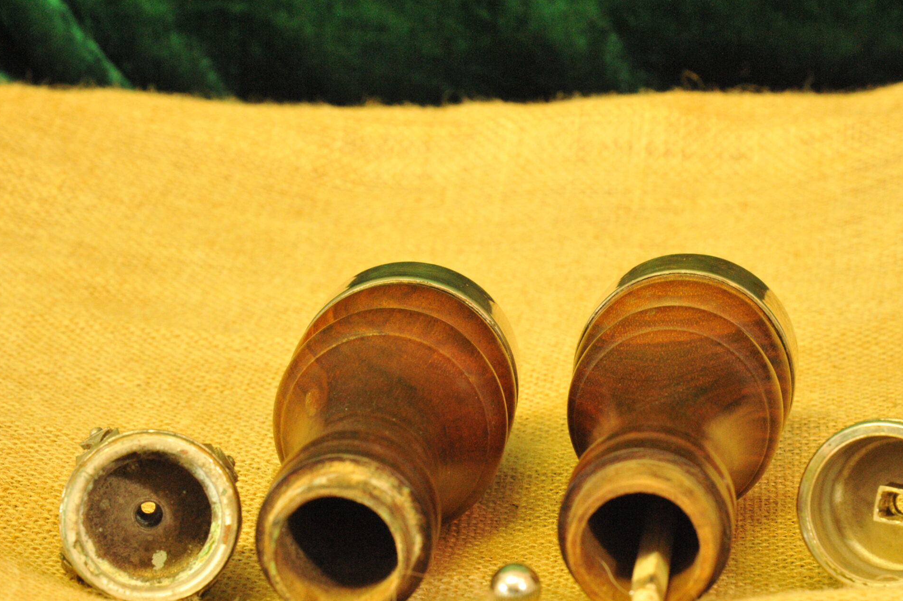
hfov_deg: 12.7
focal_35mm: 162
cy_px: 398
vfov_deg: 8.5
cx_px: 544
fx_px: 4060
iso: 6400
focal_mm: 120
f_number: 14
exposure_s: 1/20
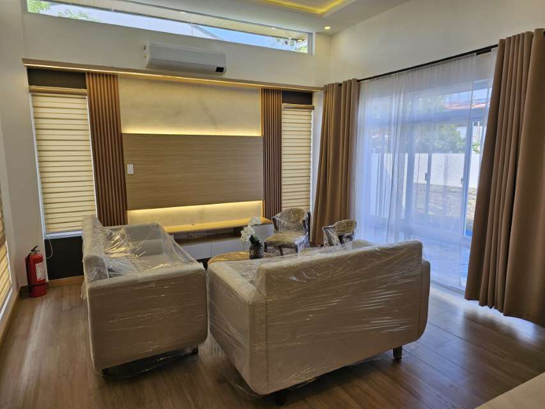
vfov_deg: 58.9
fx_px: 362
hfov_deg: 73.9
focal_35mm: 23
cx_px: 272
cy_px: 204
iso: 20
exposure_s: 1/120
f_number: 1.7
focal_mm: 6.3
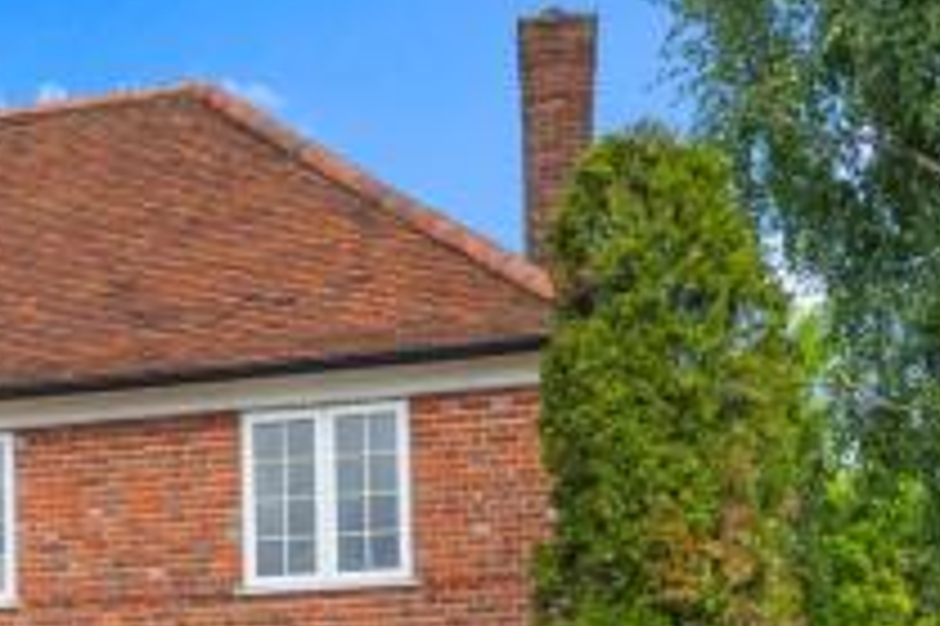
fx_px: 1905
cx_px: -45
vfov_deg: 18.0
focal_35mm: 73
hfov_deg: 26.0
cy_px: 678
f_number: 8
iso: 320
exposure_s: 1/80
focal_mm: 32
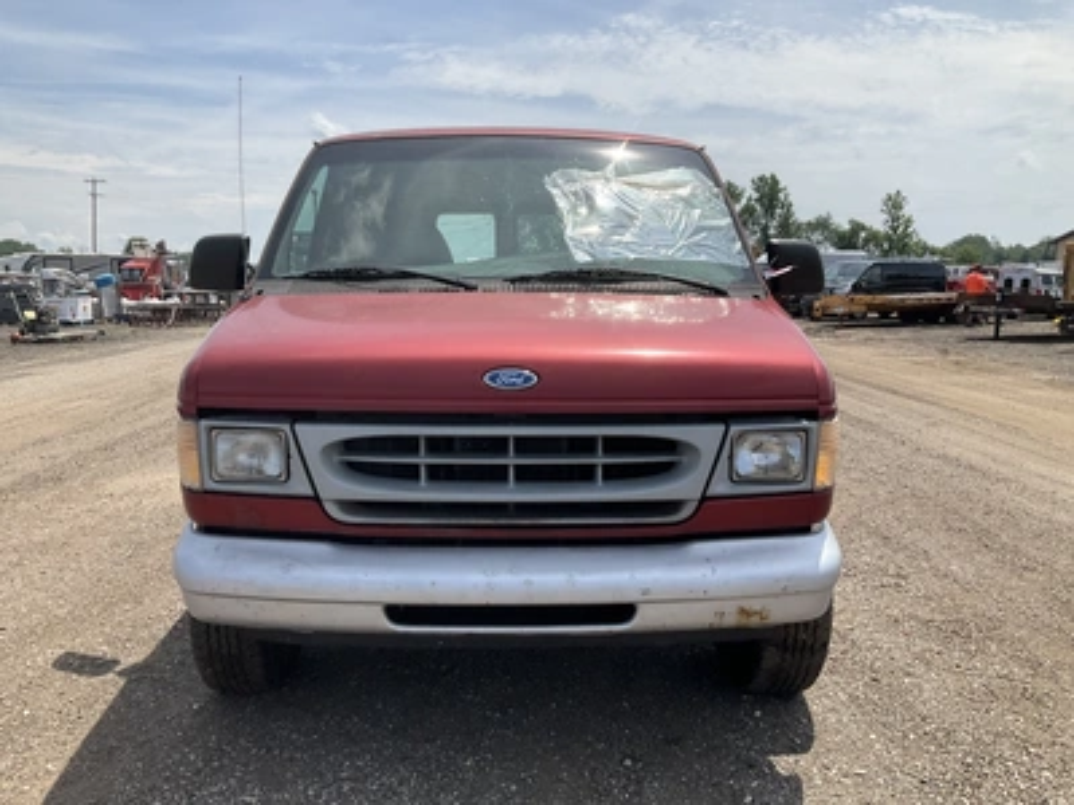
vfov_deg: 48.2
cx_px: 537
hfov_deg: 61.7
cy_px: 402
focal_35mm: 29
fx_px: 900
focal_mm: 3
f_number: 1.8
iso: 25
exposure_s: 1/1984
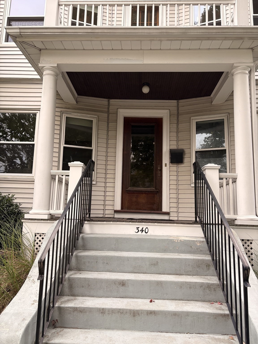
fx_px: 258
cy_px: 172
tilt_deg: +9.8
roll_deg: -1.5
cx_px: 129
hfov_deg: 53.1
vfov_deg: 67.3
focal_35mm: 26
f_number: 1.6
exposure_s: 1/80
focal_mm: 5.96
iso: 125
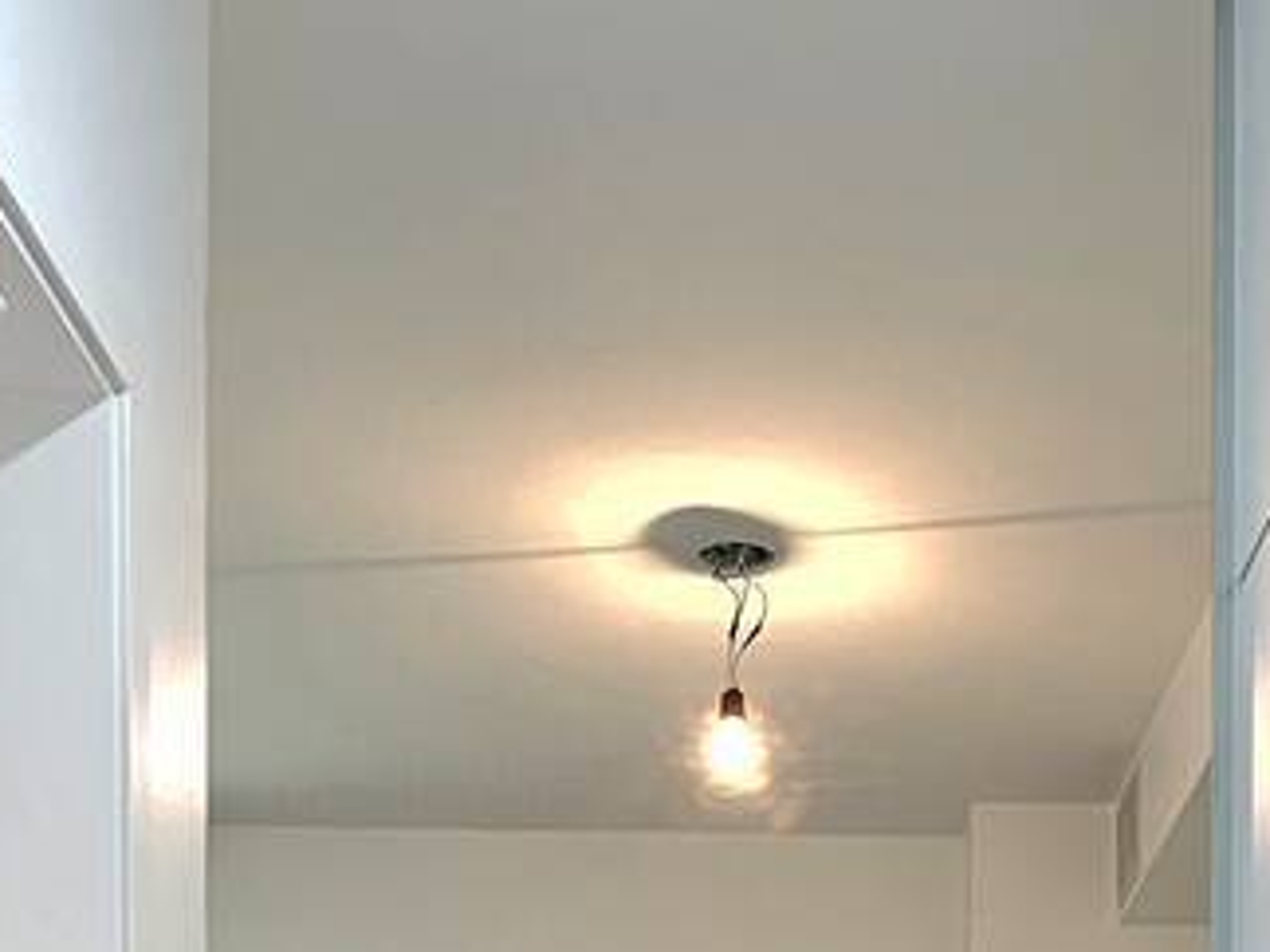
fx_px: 2127
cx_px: 837
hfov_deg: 33.0
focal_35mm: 58
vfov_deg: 19.9
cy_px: 1617
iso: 64
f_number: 2.2
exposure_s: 1/60.2
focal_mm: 2.2
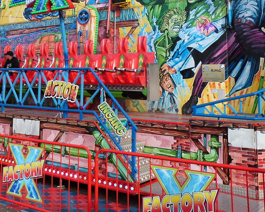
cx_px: 82
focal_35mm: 48
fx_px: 377
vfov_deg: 30.4
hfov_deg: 38.2
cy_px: 31
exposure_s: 1/250
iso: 100
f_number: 4.5
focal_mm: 4.5
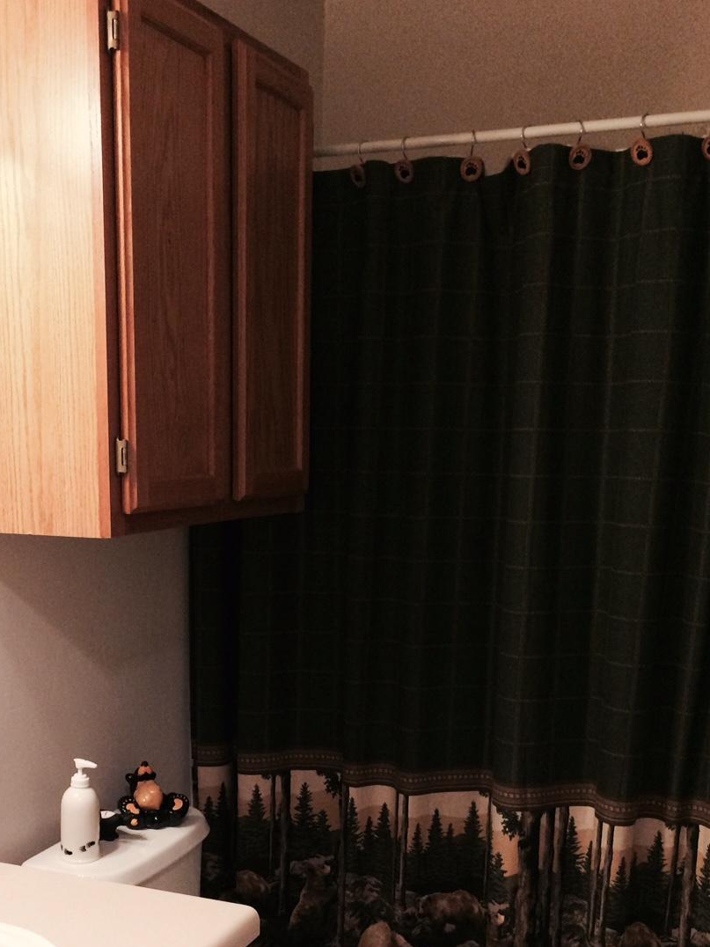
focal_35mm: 44
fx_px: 1203
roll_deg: -0.7
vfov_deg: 42.0
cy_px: 677
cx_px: 263
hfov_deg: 32.7
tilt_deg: -13.2
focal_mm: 4.15
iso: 200
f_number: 2.2
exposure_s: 1/30
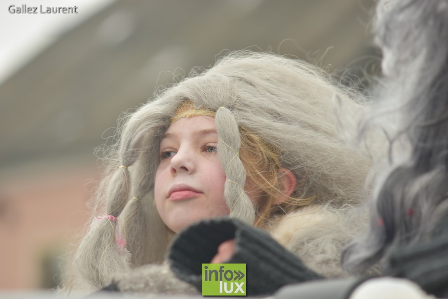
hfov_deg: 9.1
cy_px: 150
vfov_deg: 6.1
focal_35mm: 225
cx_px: 224
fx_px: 2800
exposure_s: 1/200
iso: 320
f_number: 4
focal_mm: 150
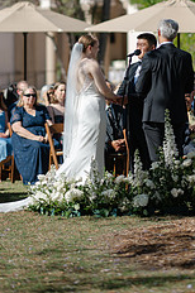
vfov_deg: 10.0
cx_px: 122
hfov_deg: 6.7
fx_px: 1662
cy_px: 29
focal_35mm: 204
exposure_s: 1/6400
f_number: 1.4
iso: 64
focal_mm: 105
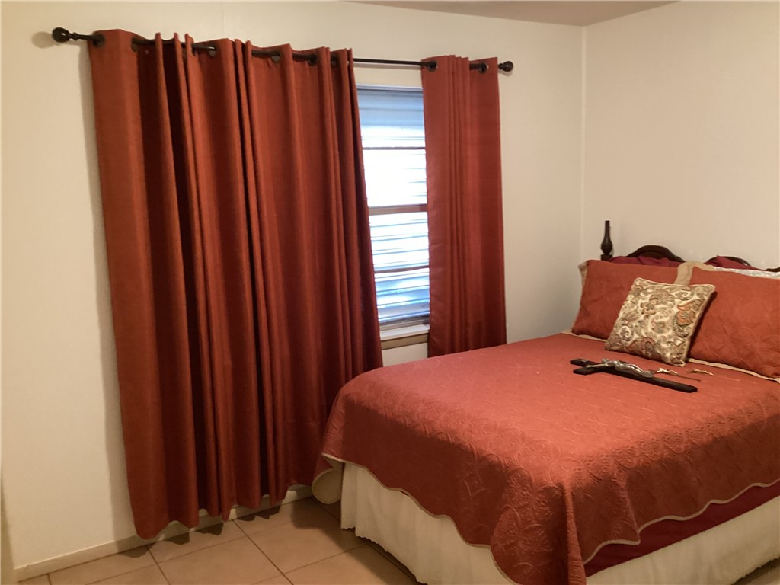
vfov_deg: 45.4
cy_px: 292
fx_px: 699
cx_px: 390
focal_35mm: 31
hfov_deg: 58.4
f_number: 2.4
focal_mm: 3.3
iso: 500
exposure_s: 1/30
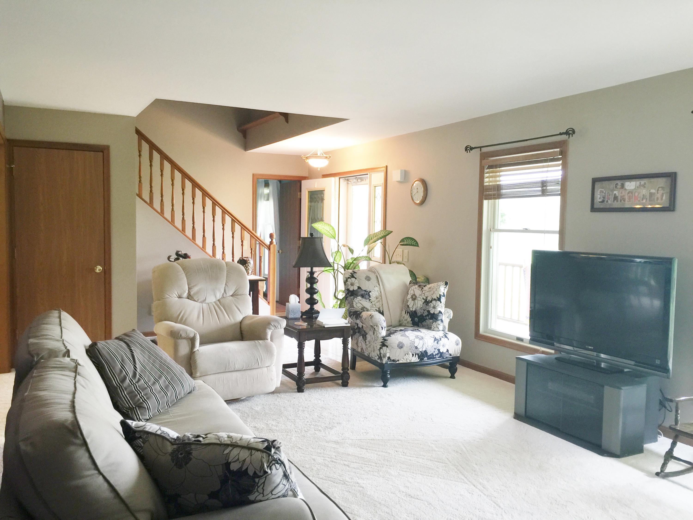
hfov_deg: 61.7
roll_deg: -1.3
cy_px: 260
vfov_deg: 48.2
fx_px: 581
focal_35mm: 29
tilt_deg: -2.3
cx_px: 346
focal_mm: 4.15
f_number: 2.2
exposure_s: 1/15
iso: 40
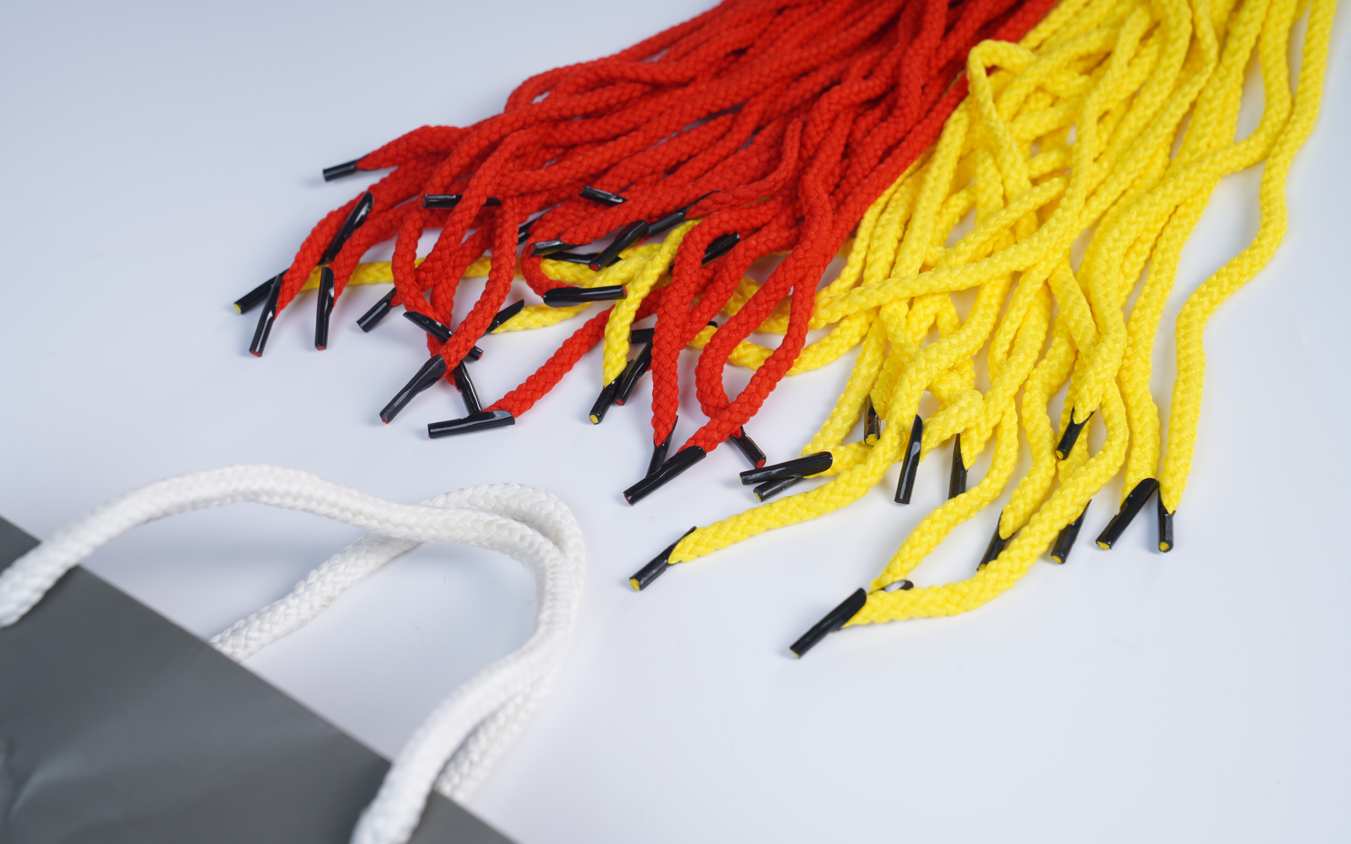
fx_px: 2651
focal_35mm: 72
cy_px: 398
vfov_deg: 18.1
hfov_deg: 28.6
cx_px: 679
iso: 160
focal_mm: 70
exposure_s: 1/160
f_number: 8
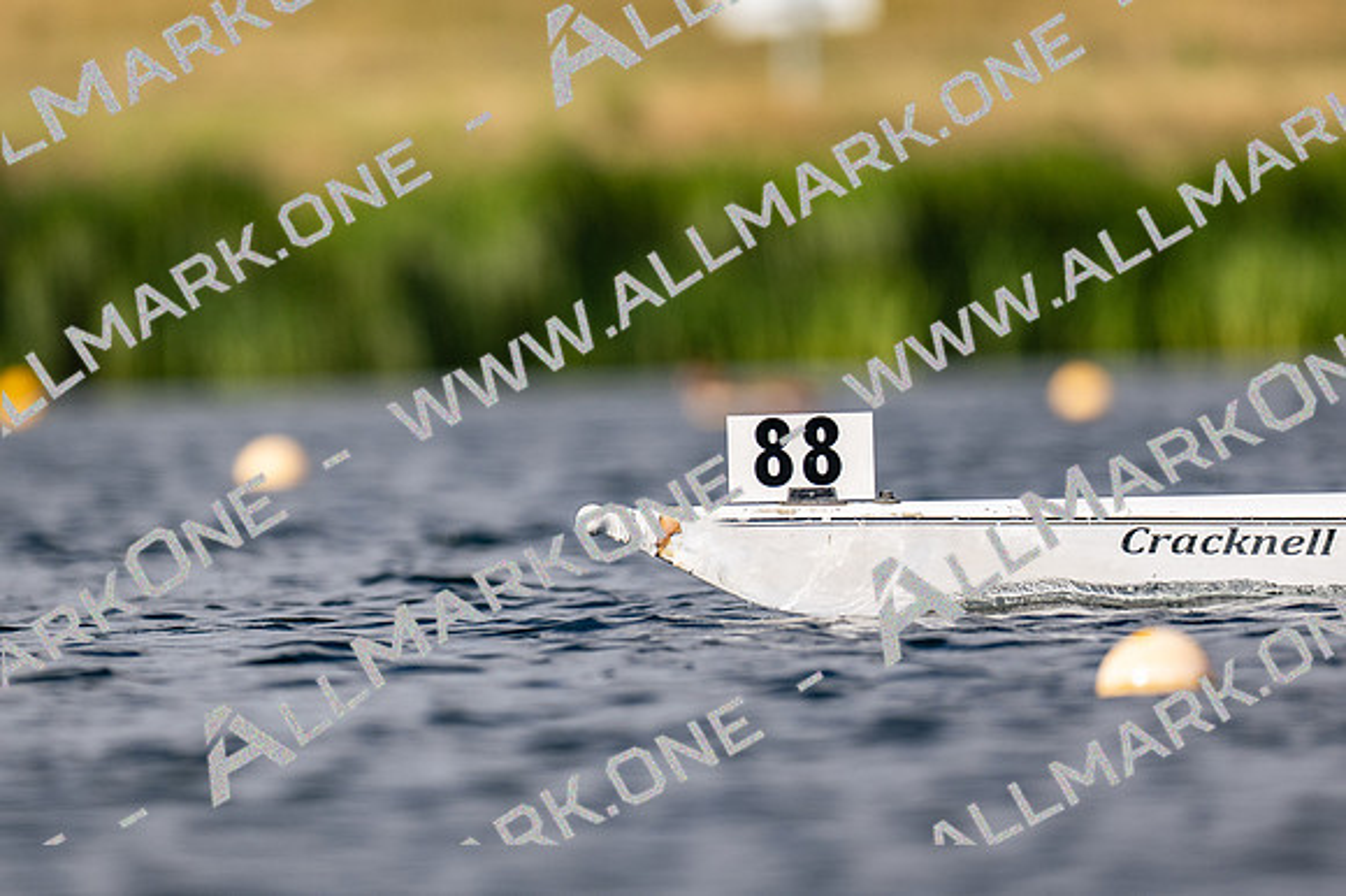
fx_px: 33630
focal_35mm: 900
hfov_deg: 2.3
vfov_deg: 1.5
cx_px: 673
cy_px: 448
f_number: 4
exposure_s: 1/2500
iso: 140
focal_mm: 600
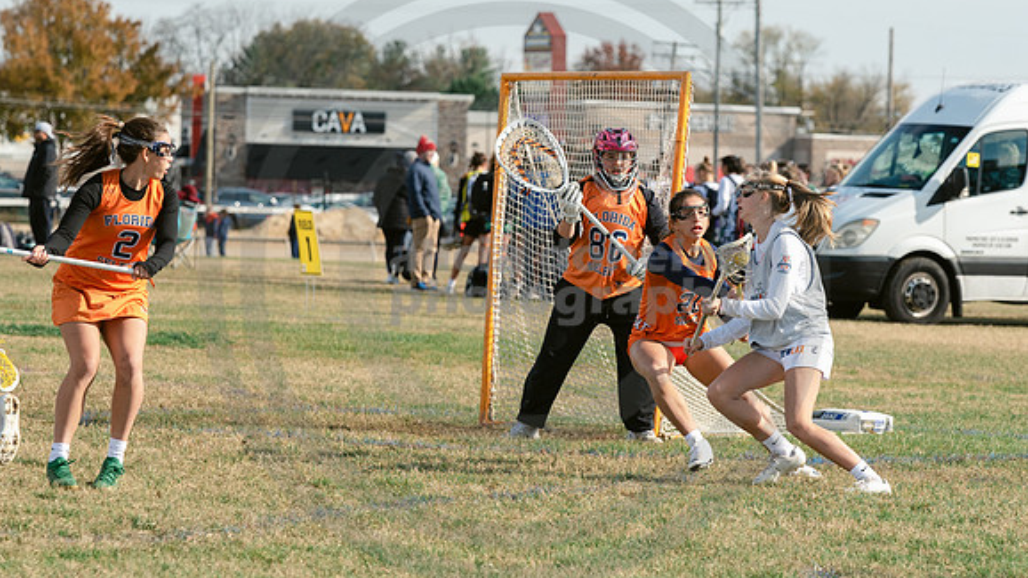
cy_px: 292
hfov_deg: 9.7
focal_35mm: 223
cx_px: 659
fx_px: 6078
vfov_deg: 5.4
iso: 250
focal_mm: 135
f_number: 5
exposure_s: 1/1600
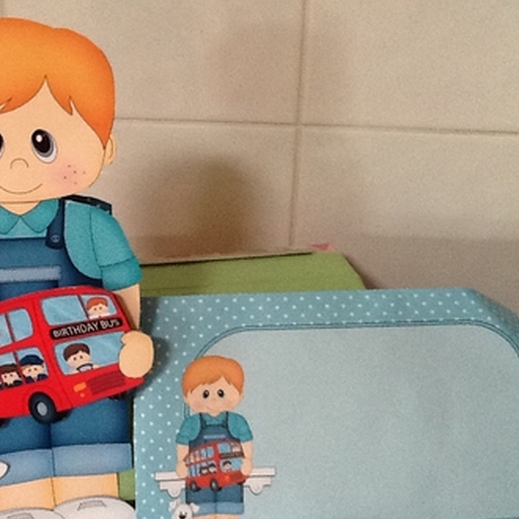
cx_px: 190
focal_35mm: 53
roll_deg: +1.6
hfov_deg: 32.0
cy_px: 263
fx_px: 899
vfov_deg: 32.2
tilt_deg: -26.9
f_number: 2.4
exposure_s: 1/30
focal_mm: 2.03
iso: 200
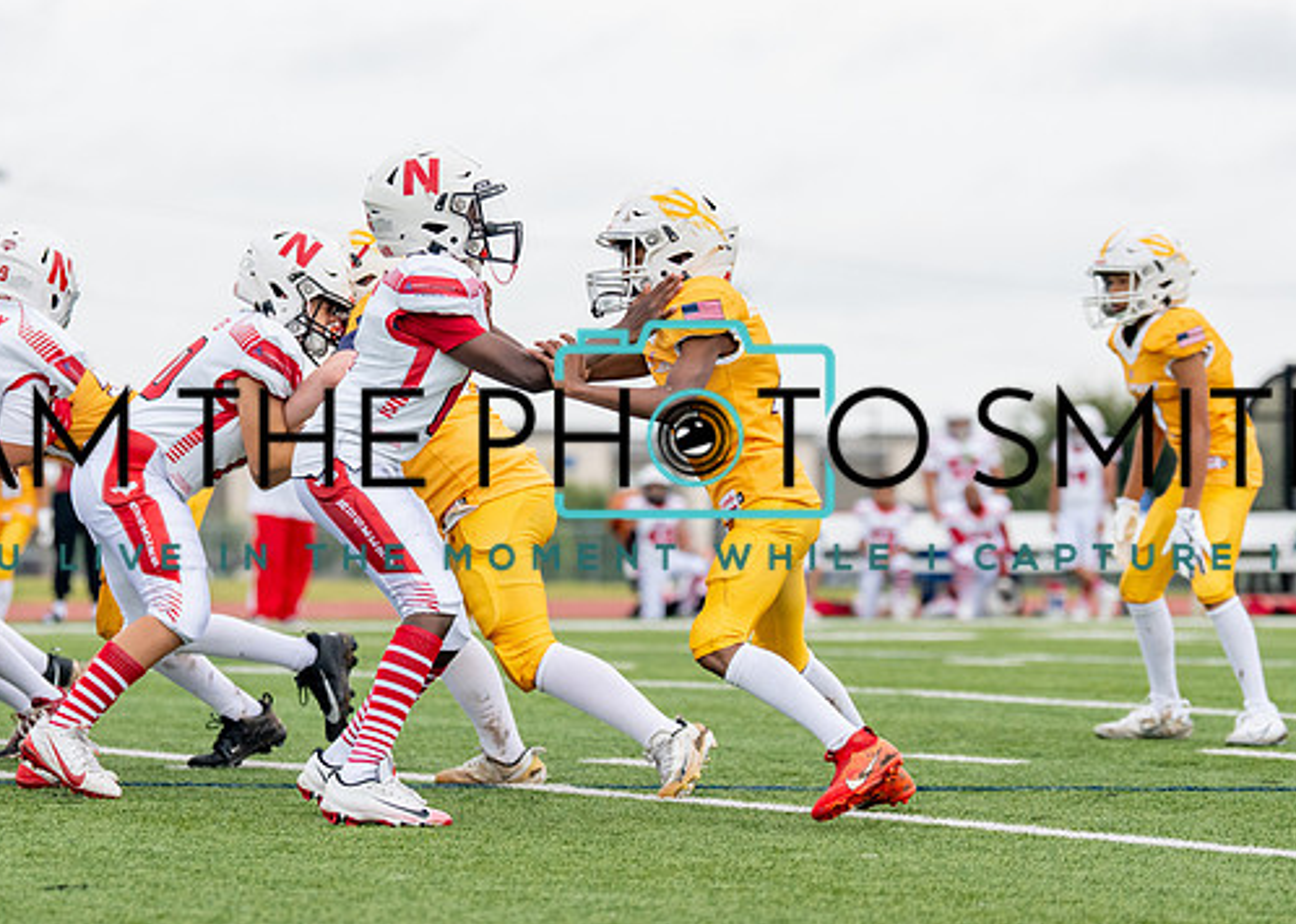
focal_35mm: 218
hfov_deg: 9.2
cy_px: 466
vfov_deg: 6.6
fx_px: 8019
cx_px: 555
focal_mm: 116
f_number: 2.8
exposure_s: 1/2000
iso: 500
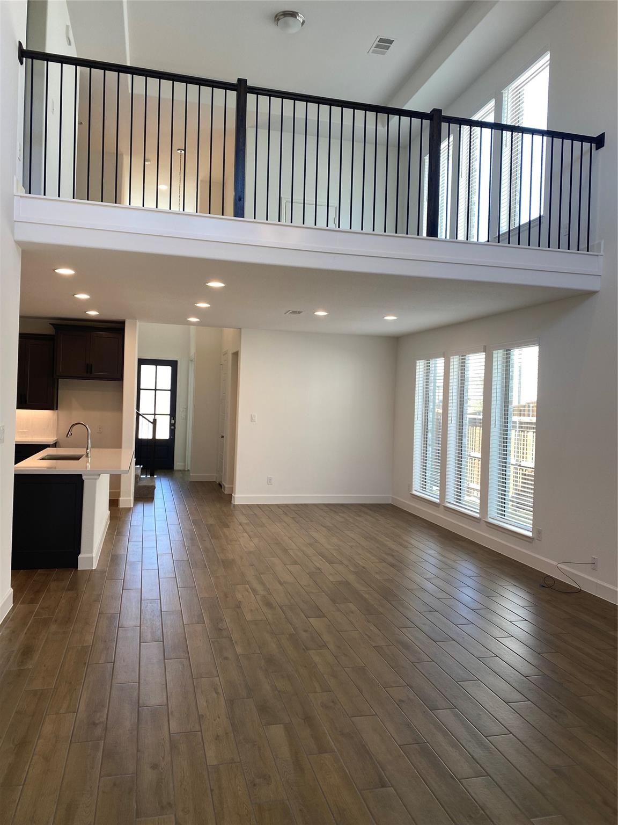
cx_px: 309
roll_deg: -2.3
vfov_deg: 67.3
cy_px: 412
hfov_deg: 53.1
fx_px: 619
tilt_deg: -1.5
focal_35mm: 26
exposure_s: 1/120
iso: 40
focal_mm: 4.25
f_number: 1.8
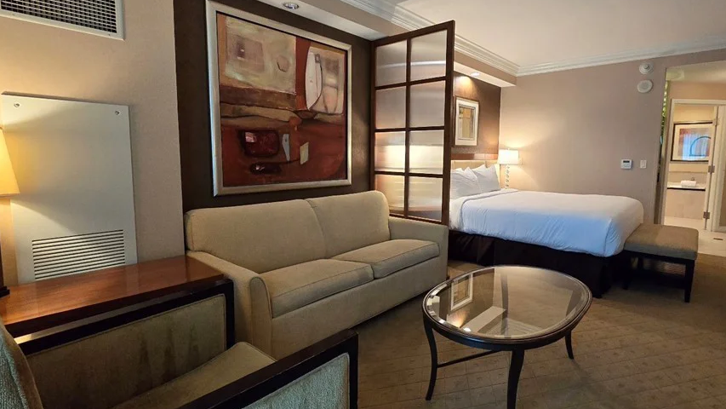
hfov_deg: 95.8
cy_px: 188
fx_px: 327
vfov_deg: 63.8
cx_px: 388
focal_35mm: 17
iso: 640
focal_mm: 2.2
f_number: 2.2
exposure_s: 1/60.2
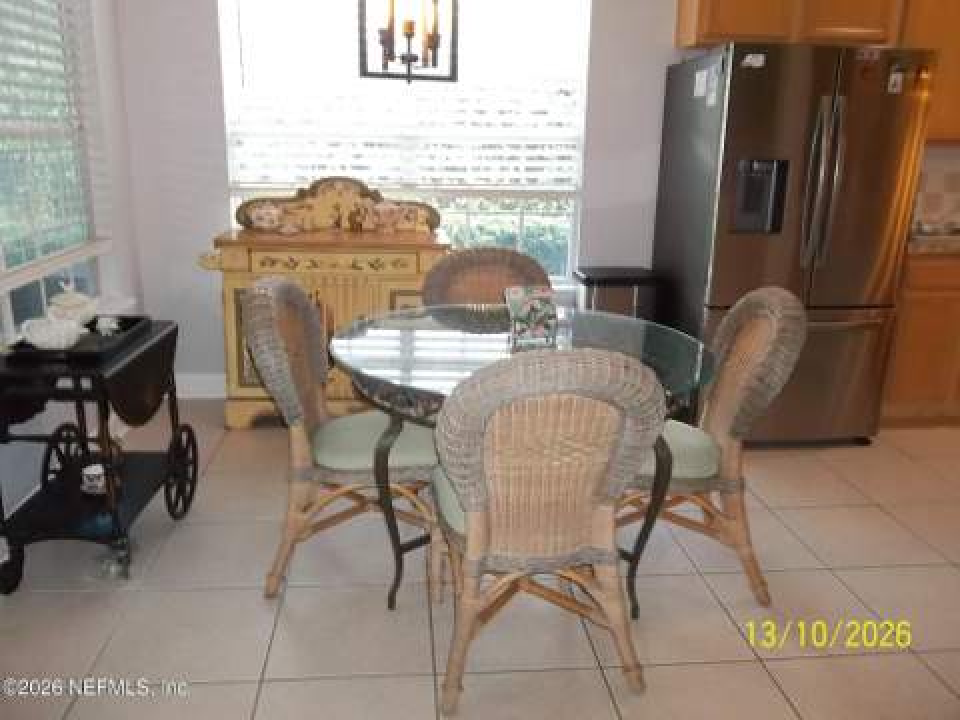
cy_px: 360
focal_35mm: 27
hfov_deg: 65.3
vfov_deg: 51.4
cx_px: 480
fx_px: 749
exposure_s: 1/40
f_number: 3.5
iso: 320
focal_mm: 4.9
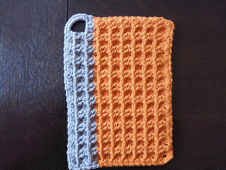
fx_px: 157
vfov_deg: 56.8
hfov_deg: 71.6
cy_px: 85
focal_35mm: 24
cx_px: 113
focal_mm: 4.3
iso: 400
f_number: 2.8
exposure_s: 1/5
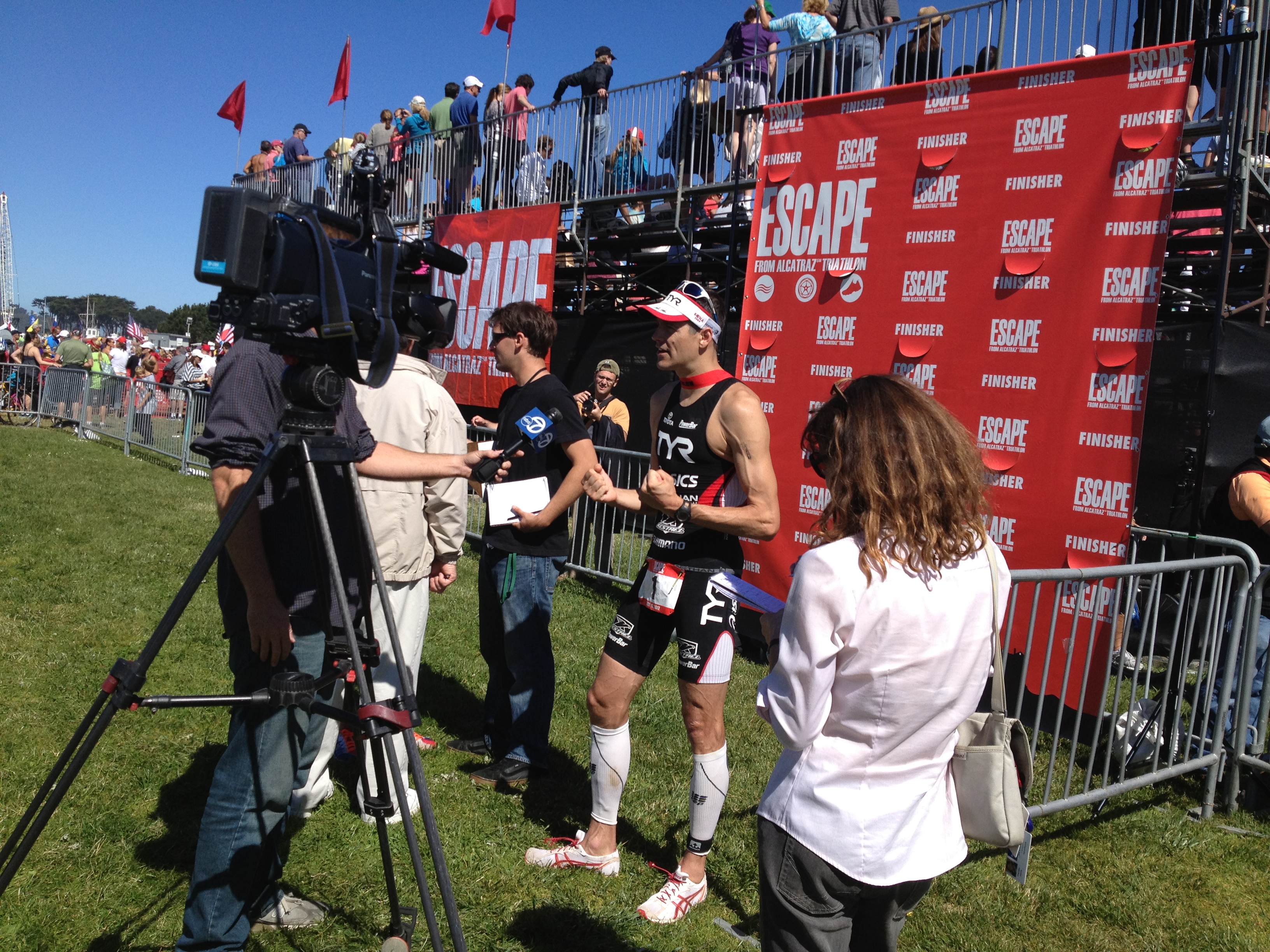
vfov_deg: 40.7
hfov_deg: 52.6
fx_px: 1284
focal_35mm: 35
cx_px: 635
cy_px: 476
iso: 64
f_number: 2.4
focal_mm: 4.28
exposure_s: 1/1972
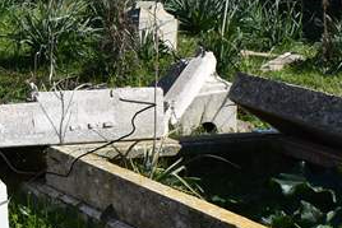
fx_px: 1150
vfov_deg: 11.3
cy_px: 153
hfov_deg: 16.4
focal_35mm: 121
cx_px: -35
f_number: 9
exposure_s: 1/320
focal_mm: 18
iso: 100
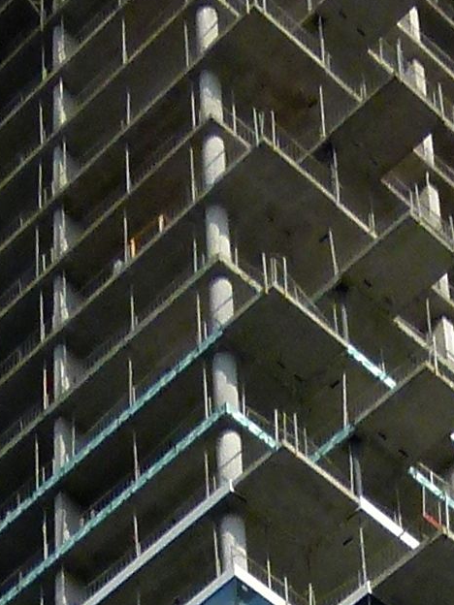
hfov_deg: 8.5
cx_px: 470
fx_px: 3025
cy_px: 1544
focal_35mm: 173
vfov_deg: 9.8
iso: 100
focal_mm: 4.5
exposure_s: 1/1300
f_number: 4
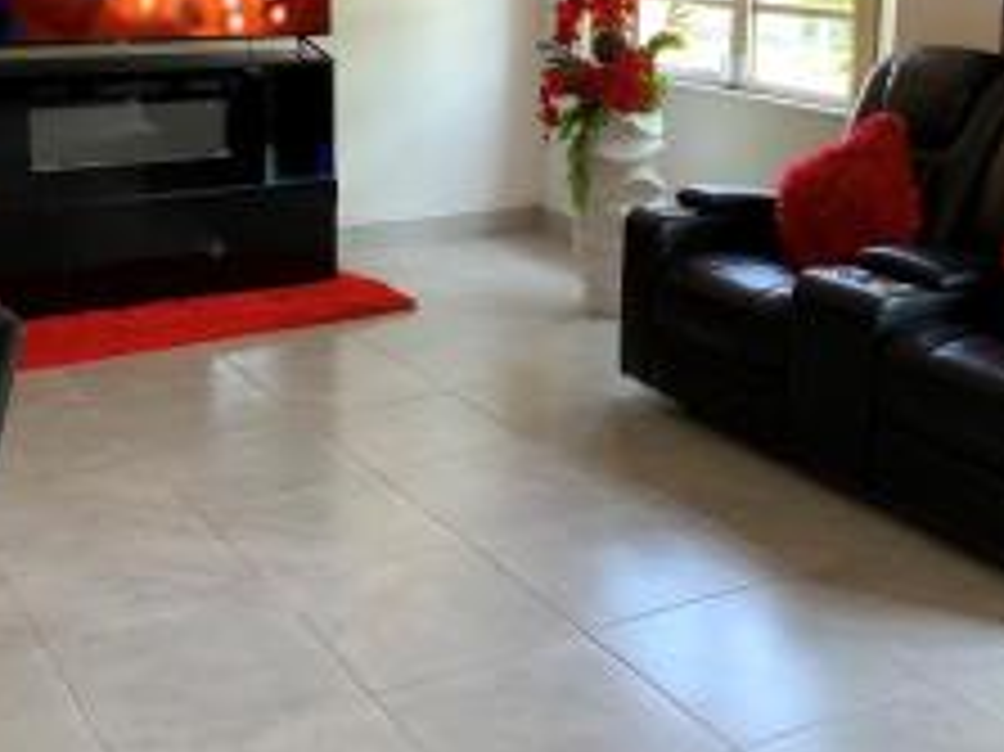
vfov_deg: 27.5
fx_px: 1507
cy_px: 171
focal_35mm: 52
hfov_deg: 36.8
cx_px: 495
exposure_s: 1/60
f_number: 1.8
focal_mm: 3
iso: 80
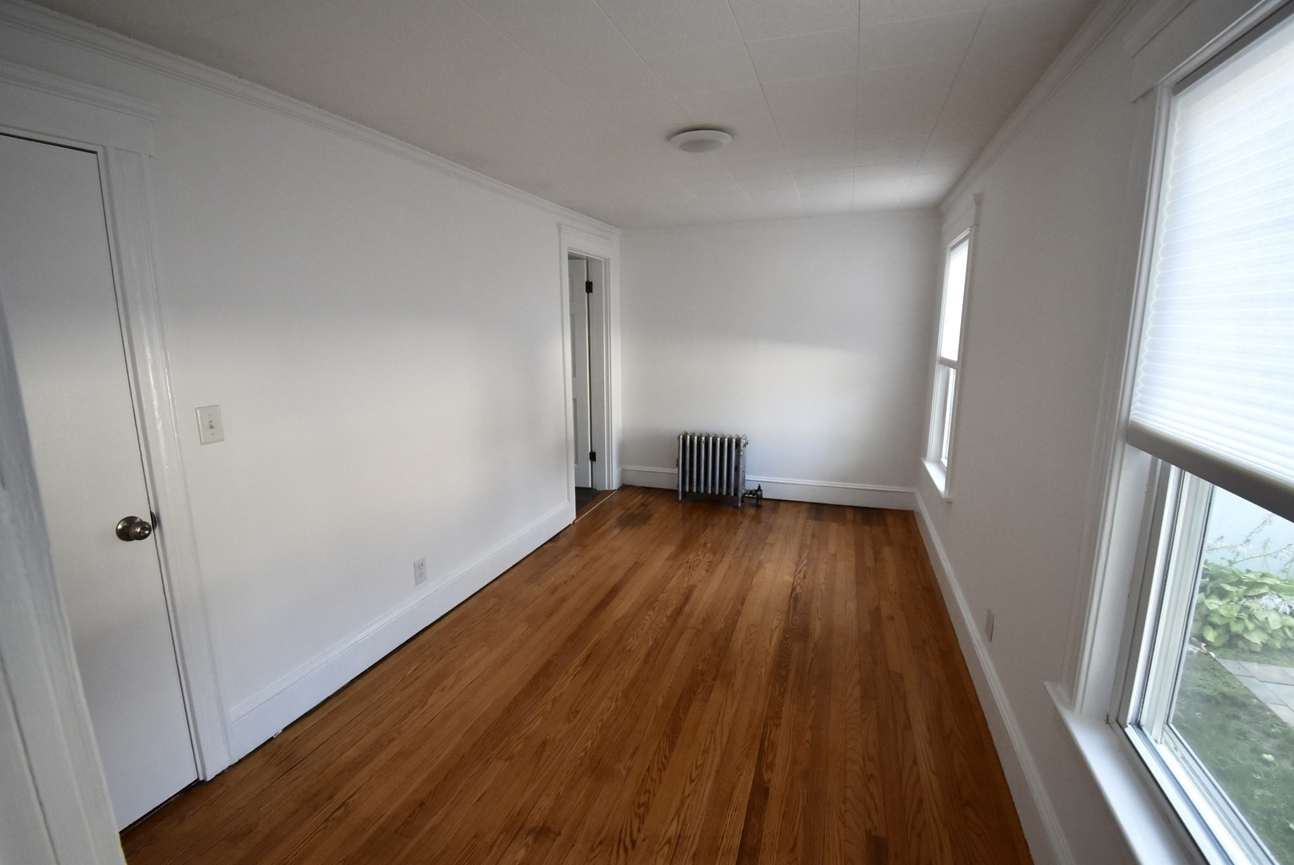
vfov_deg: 77.4
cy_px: 432
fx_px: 540
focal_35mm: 15
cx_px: 647
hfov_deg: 100.3
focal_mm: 10
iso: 800
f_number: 4.5
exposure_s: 1/125
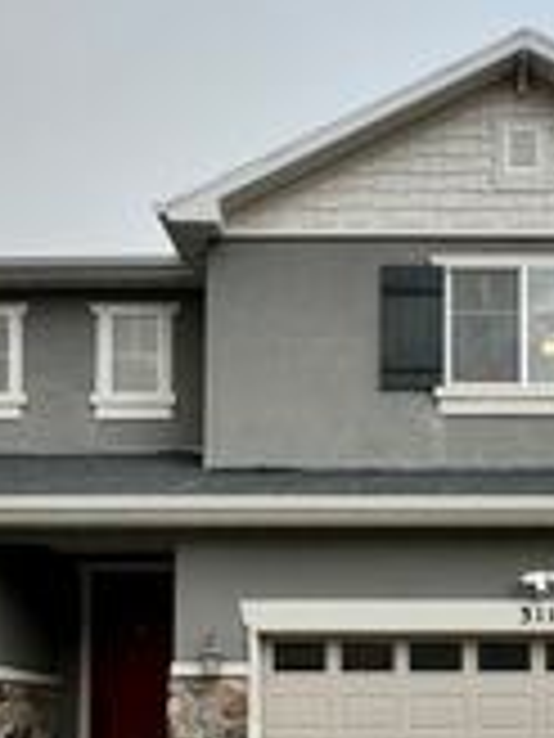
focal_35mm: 41
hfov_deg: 34.3
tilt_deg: +2.8
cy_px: 698
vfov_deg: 41.2
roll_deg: +0.7
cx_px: 428
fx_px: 875
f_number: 2.2
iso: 40
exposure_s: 1/120
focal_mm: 2.22
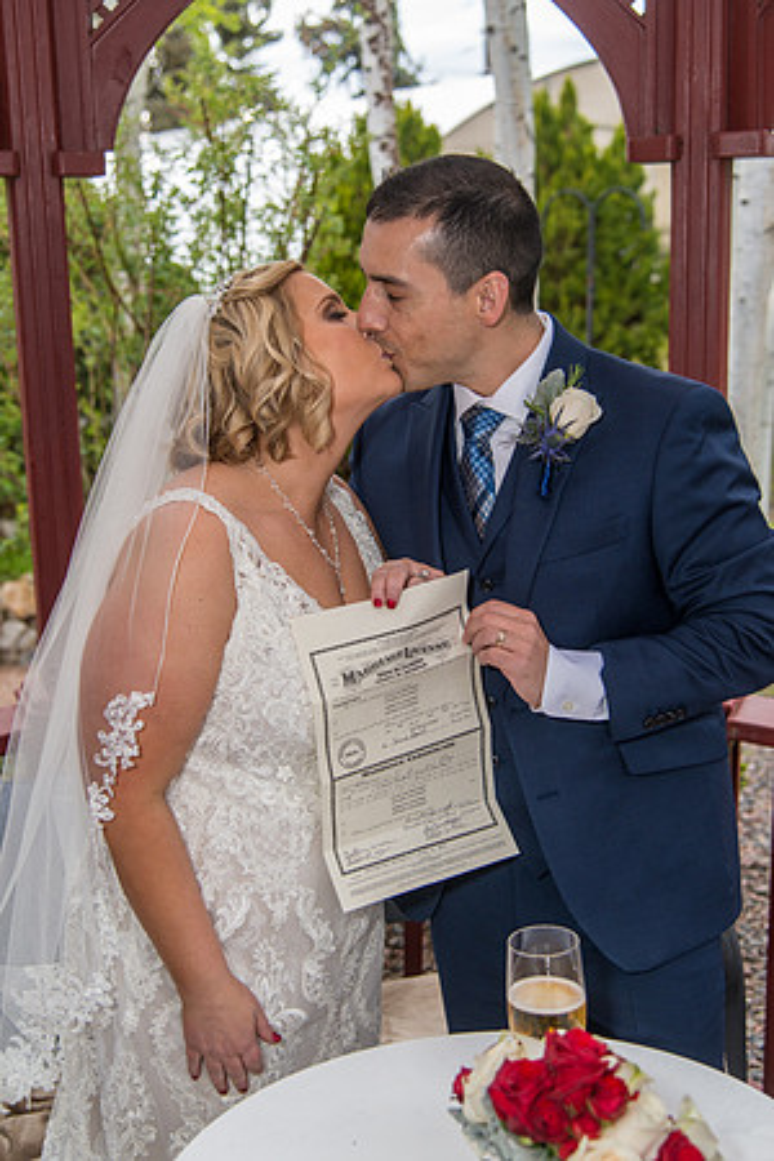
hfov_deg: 29.2
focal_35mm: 46
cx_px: 387
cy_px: 580
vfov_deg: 42.7
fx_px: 1483
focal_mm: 46
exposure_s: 1/200
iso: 400
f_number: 4.5
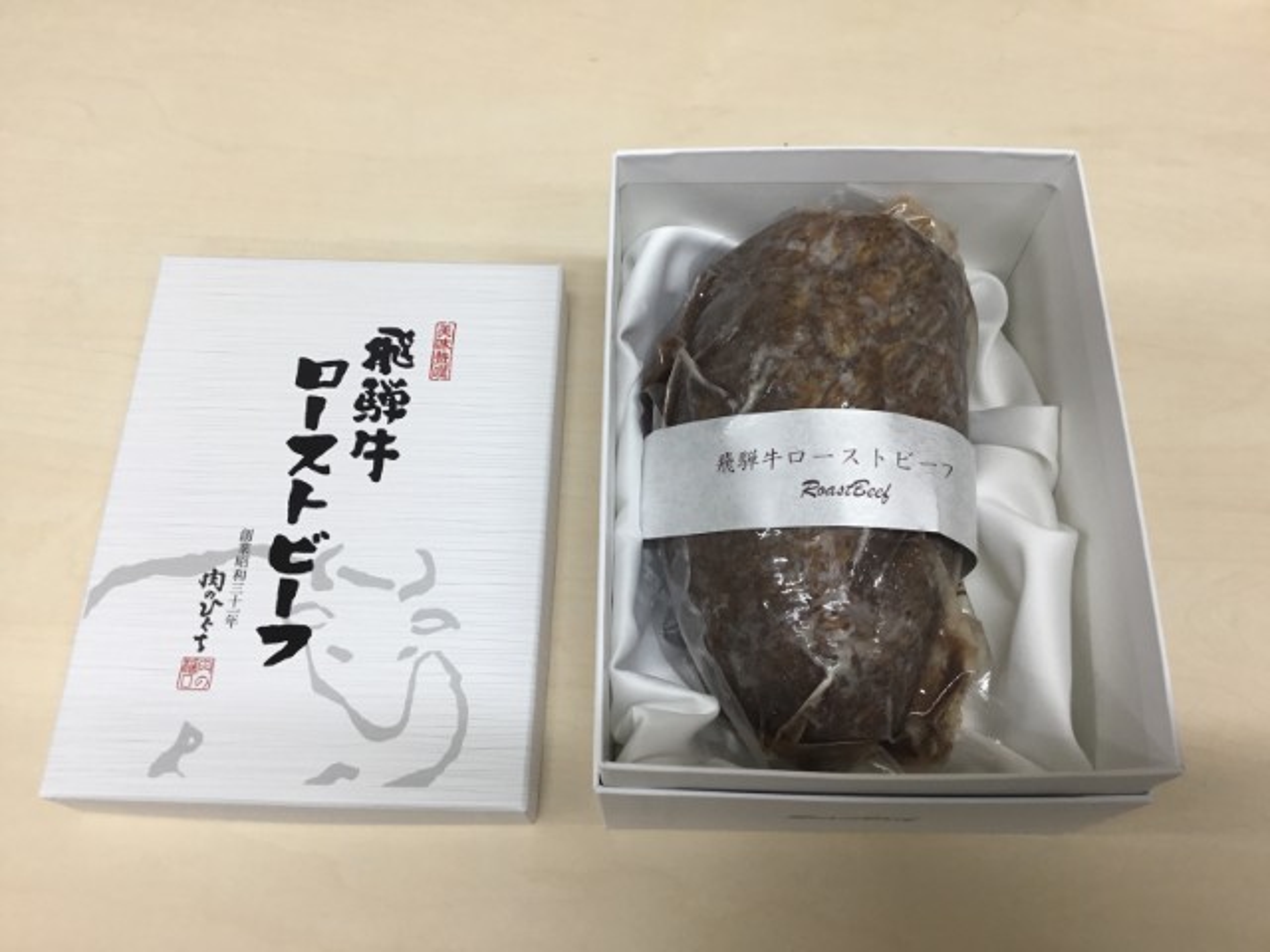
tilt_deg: -66.4
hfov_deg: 58.4
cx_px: 635
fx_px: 1137
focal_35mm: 31
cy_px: 476
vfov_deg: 45.4
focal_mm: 3.3
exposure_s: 1/120
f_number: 2.4
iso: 40
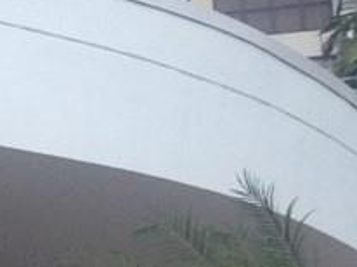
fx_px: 2802
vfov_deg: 5.4
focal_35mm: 272
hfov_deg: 6.3
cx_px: -944
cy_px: 348
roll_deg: +0.6
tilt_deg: +5.4
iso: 50
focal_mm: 4.28
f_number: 2.4
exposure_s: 1/920
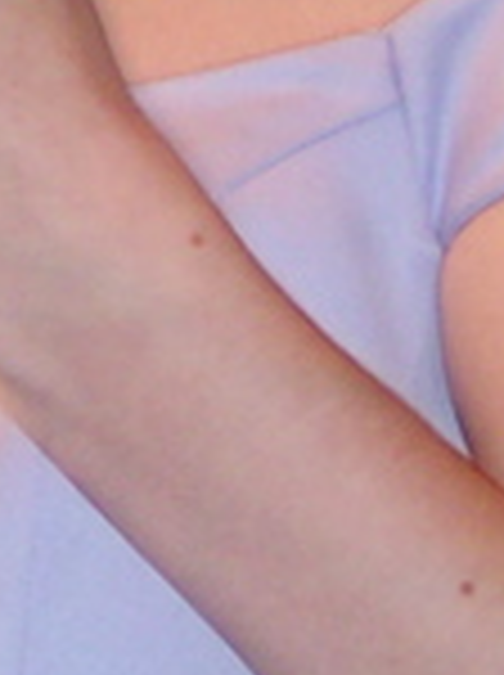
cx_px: -416
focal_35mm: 270
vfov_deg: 7.3
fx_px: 5256
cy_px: 284
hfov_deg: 5.4
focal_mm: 8
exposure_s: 1/30
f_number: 2.8
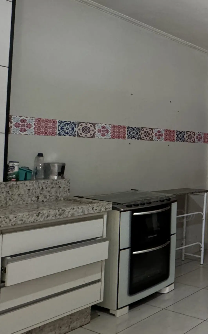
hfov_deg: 24.4
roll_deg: -1.5
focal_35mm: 35
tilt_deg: +1.5
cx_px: 340
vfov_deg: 55.2
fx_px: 318
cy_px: 152
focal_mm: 2.22
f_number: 2.2
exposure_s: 1/60
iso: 320
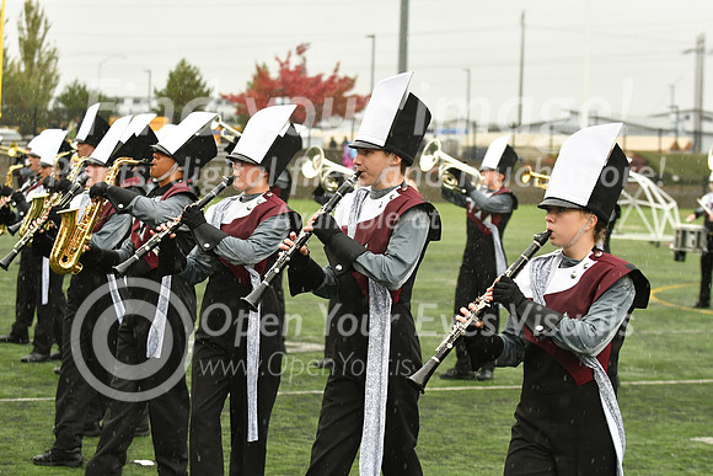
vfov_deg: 12.2
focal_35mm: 112
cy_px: 238
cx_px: 356
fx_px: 2229
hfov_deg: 18.2
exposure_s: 1/500
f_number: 4
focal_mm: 75
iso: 1000
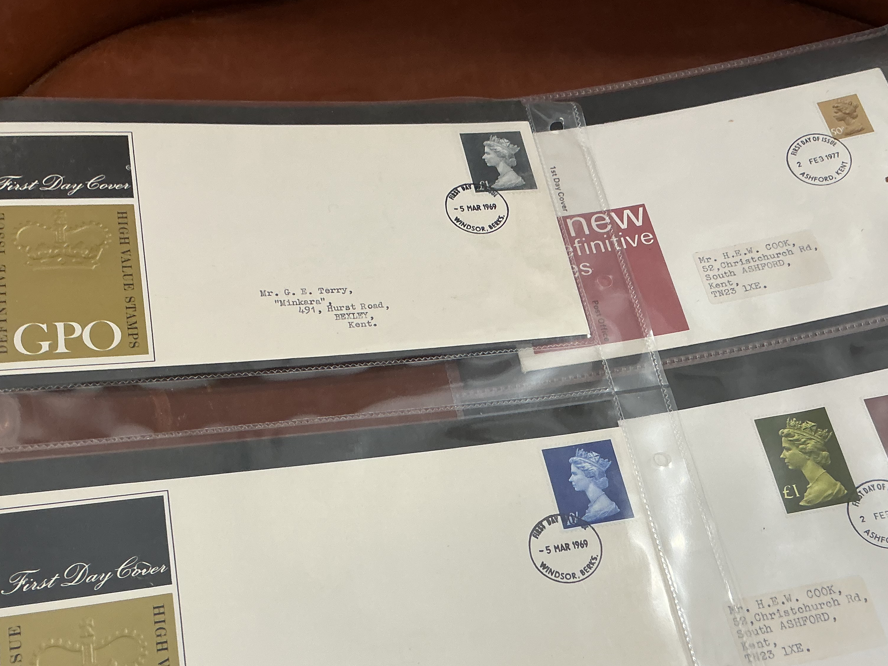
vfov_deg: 36.5
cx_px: 478
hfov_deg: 47.8
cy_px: 440
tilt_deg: -67.2
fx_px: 1001
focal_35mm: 39
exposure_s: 1/50
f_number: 1.8
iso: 40
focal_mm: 3
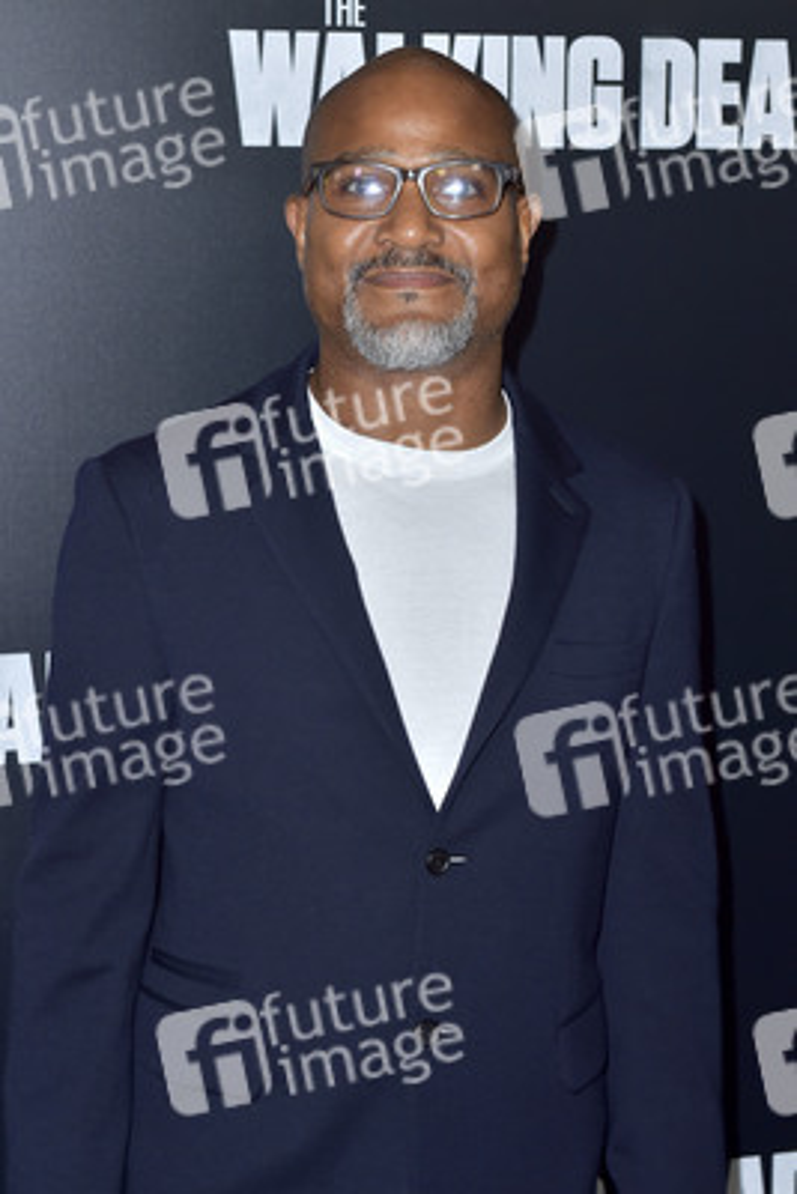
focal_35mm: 62
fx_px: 2057
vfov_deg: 32.4
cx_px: 398
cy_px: 597
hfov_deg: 21.9
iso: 500
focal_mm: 62
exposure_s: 1/250
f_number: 5.6
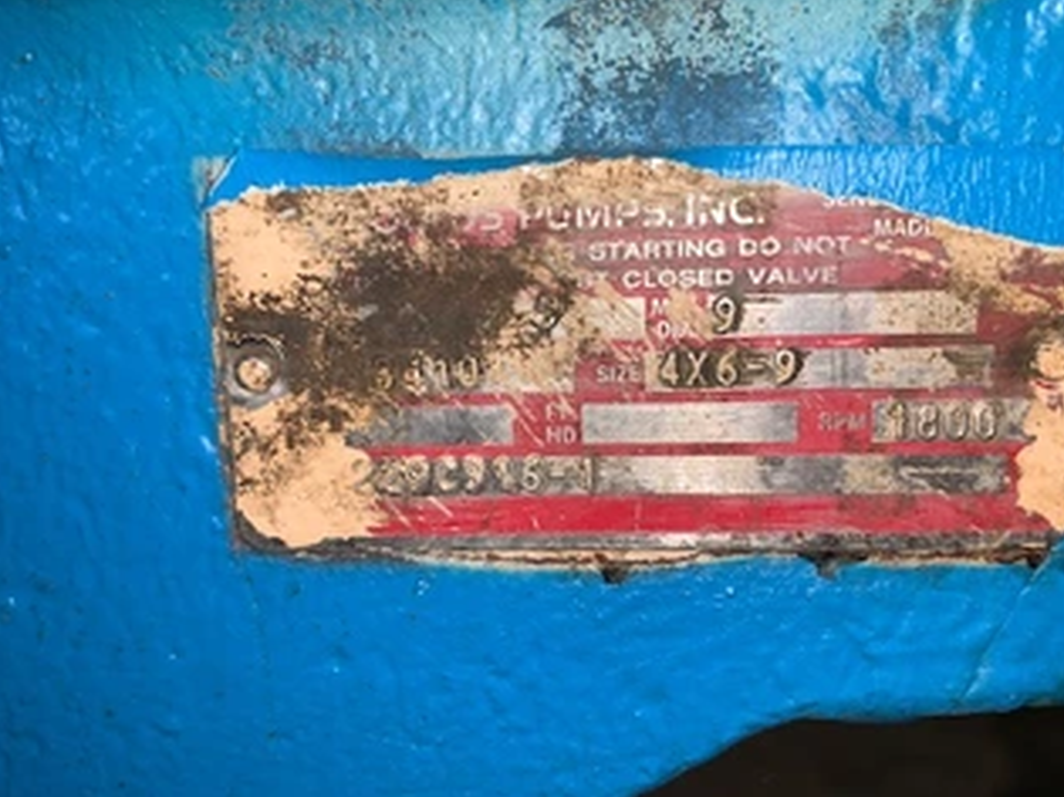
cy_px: 429
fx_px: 1014
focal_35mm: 33
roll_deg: -0.5
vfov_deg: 42.9
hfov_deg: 55.3
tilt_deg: -7.6
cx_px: 578
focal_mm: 4.25
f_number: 1.8
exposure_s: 1/48
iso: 25
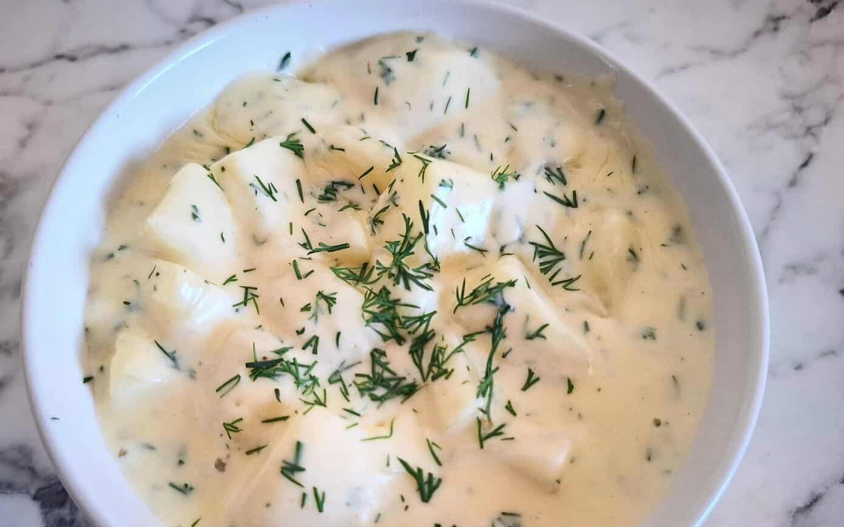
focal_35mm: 28
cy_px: 335
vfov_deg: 44.1
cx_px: 398
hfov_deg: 66.4
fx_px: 644
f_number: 1.8
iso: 160
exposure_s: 1/60
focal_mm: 5.54
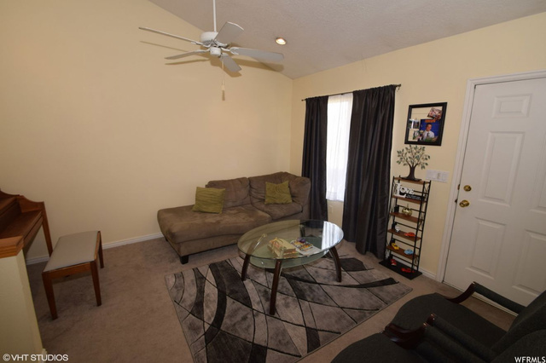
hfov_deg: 100.4
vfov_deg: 77.3
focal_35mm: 15
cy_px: 182
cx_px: 273
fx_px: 227
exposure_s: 1/25
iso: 200
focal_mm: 10
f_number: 8
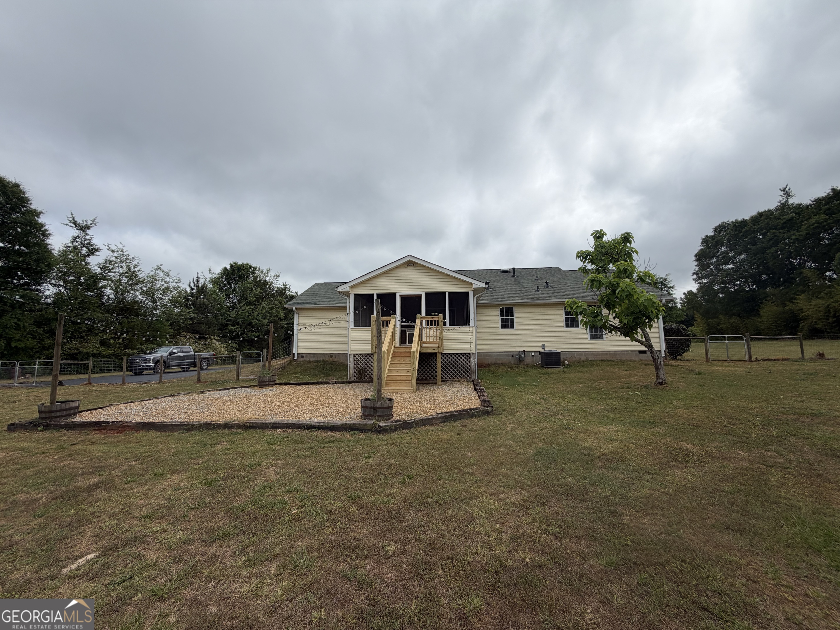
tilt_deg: +6.3
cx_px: 420
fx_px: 340
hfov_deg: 102.1
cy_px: 315
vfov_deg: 85.7
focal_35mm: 14
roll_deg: +0.7
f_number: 2.2
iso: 20
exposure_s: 1/1125
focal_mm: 2.22
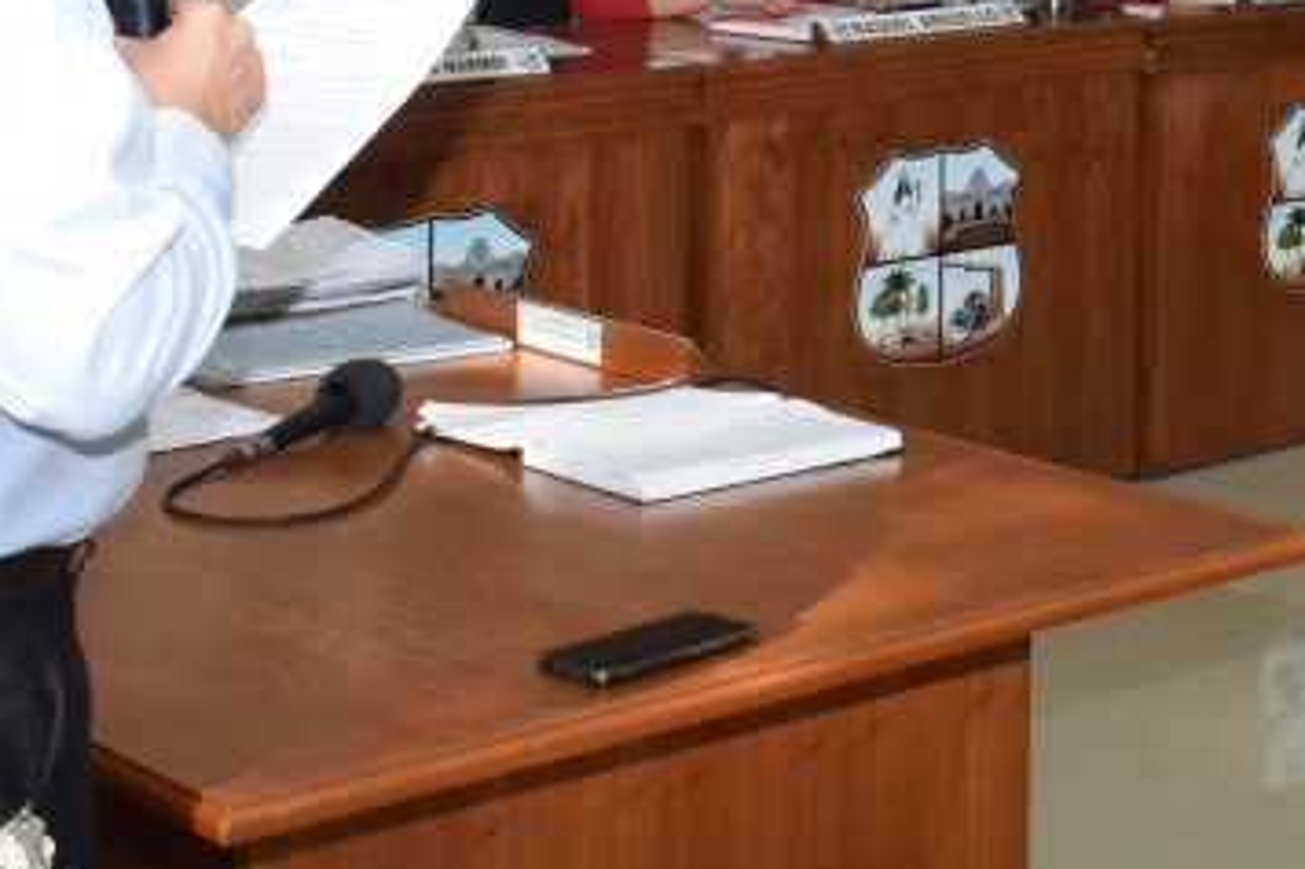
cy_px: -161
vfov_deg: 14.5
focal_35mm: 91
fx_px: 3297
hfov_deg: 21.4
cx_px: 1375
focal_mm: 18
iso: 800
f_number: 5
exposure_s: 1/100
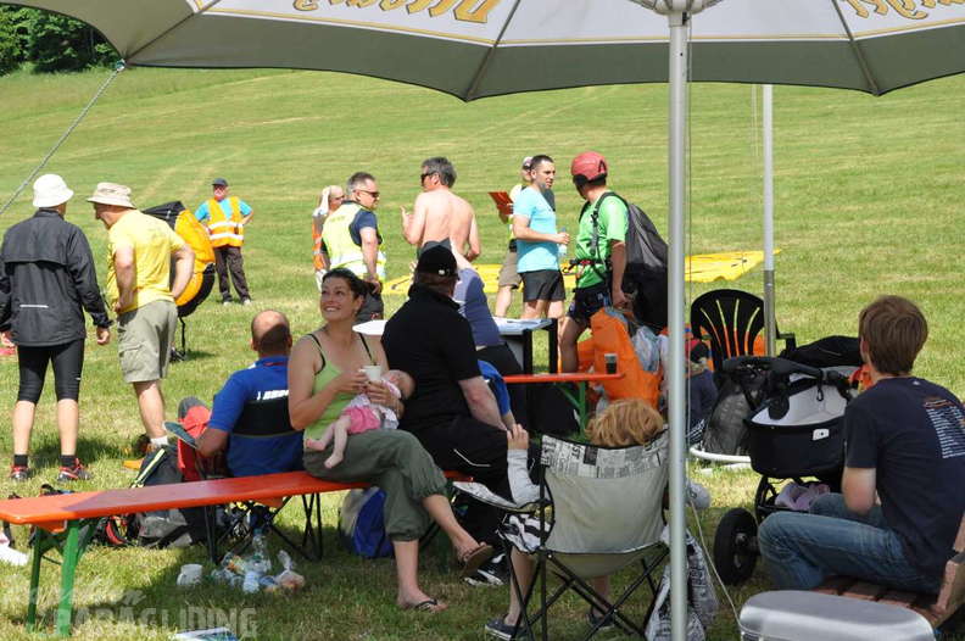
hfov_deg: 26.0
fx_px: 2088
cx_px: 482
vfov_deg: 17.4
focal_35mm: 78
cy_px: 320
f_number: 10
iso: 200
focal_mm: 52
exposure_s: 1/200
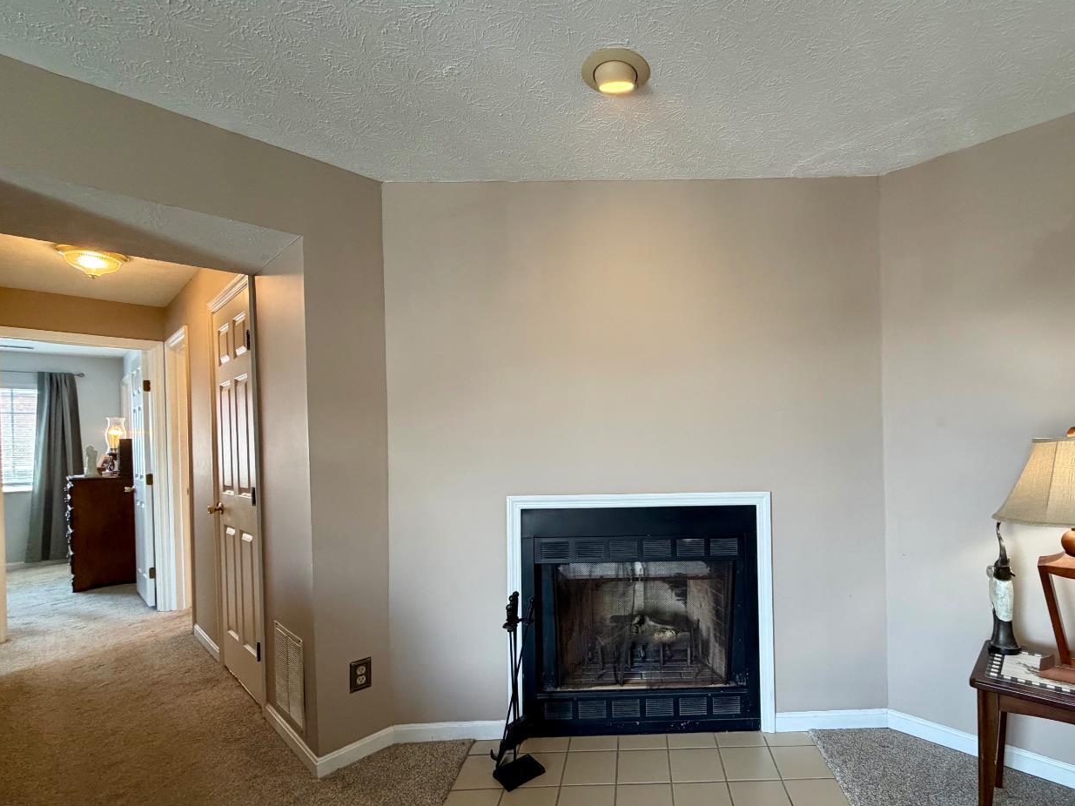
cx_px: 650
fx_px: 528
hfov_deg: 89.8
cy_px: 443
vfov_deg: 74.5
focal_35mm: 17
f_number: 2.2
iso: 320
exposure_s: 1/120
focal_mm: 2.22
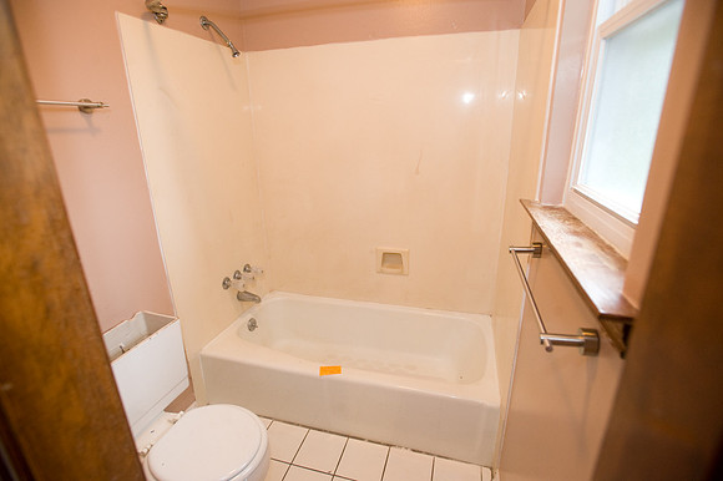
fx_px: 341
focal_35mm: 17
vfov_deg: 70.4
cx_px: 362
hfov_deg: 93.3
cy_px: 240
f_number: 4
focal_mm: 17
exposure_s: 1/40
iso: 1250
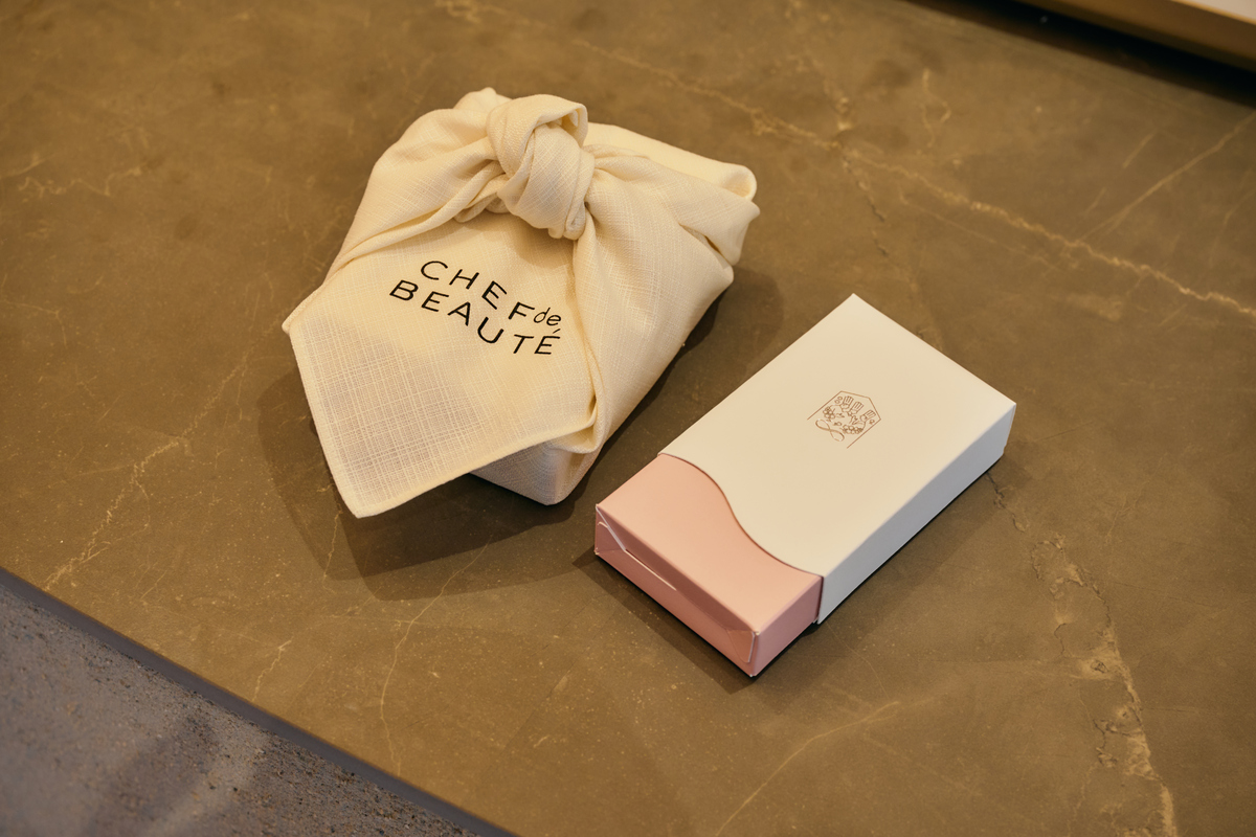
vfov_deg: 23.8
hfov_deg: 35.1
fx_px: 1989
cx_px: 628
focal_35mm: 57
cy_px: 418
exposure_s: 1/80
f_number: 5.6
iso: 400
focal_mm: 57
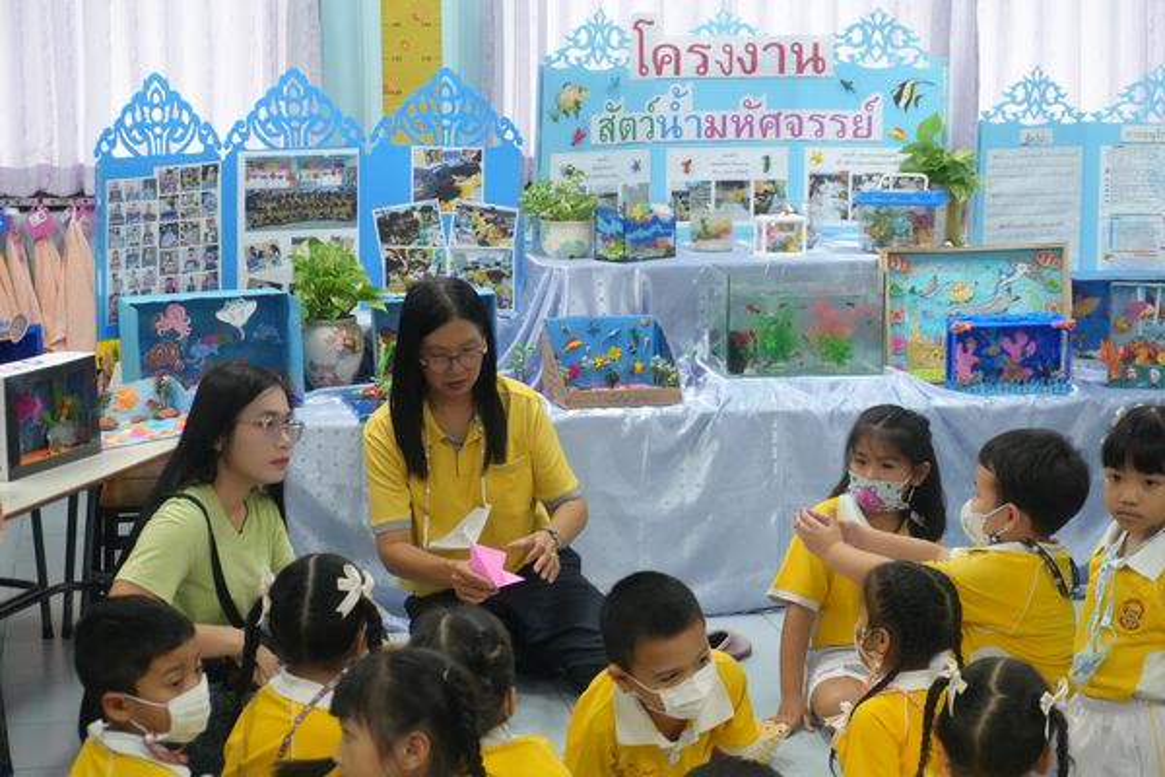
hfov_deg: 27.0
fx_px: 2427
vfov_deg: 18.2
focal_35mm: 75
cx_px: 582
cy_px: 388
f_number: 5.6
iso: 5000
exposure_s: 1/160
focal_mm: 50
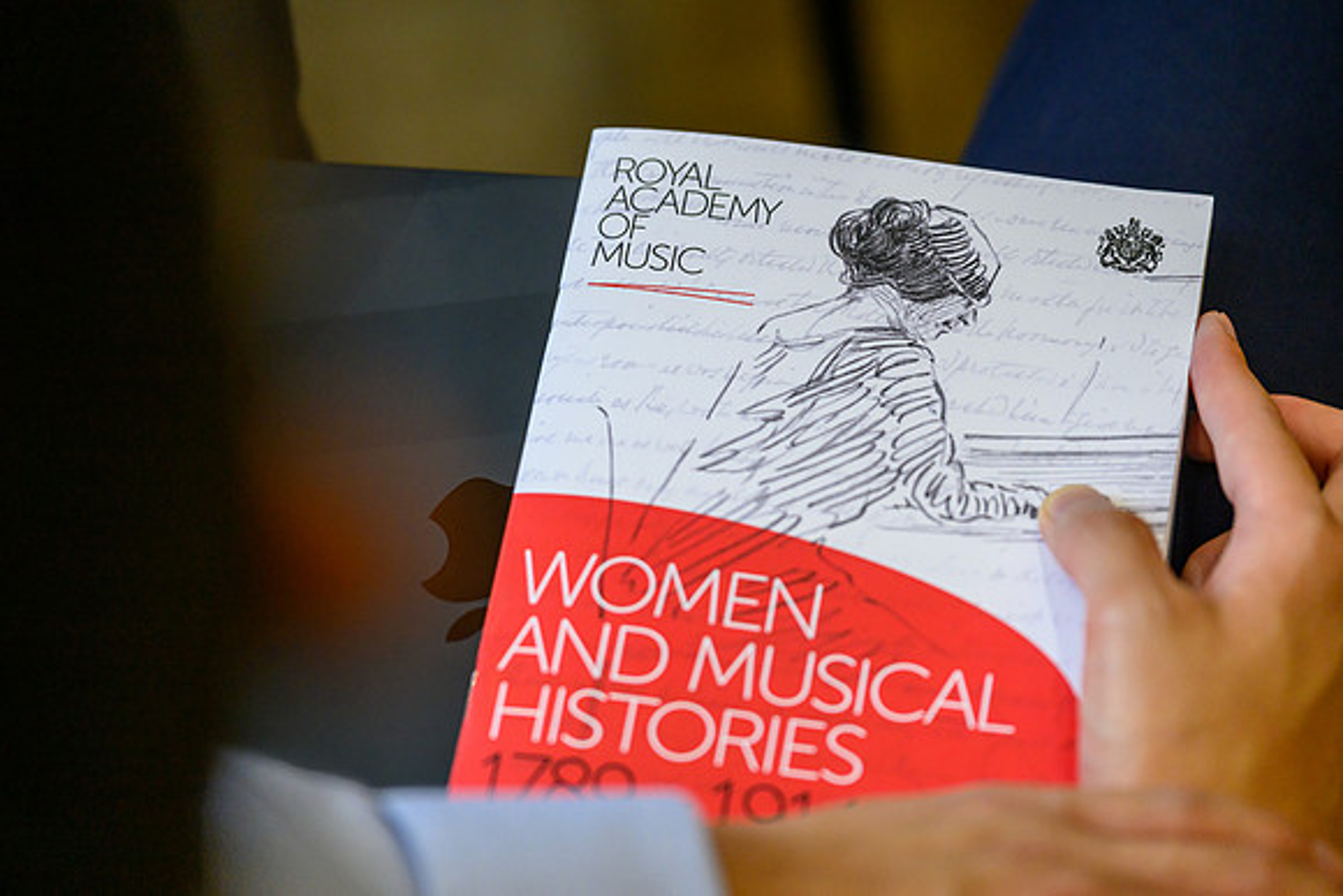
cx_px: 672
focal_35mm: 151
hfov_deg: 13.6
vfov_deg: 9.1
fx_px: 5632
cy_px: 448
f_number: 2.8
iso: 1800
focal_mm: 150
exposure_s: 1/640
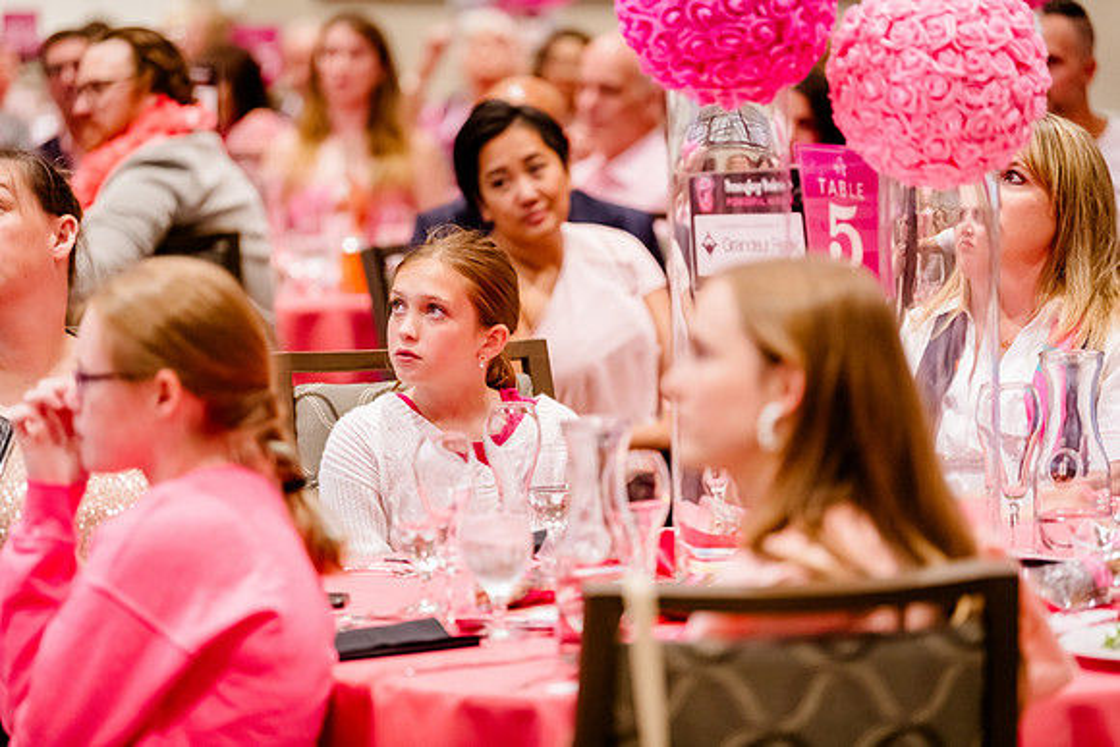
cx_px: 560
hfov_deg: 12.7
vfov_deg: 8.5
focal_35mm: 162
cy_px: 374
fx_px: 5040
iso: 5000
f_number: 2.8
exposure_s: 1/125
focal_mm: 160
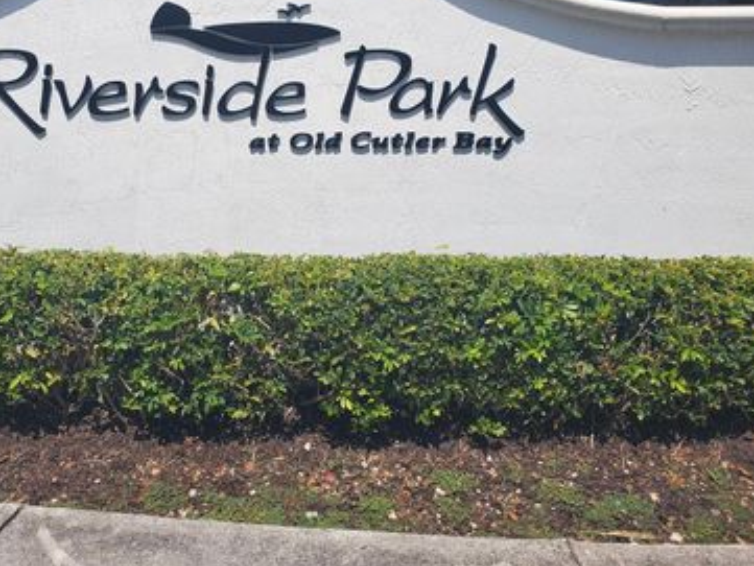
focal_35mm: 36
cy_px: 193
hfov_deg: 50.7
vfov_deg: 39.3
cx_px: 272
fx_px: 784
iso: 50
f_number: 2.4
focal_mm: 4.3
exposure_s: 1/2597
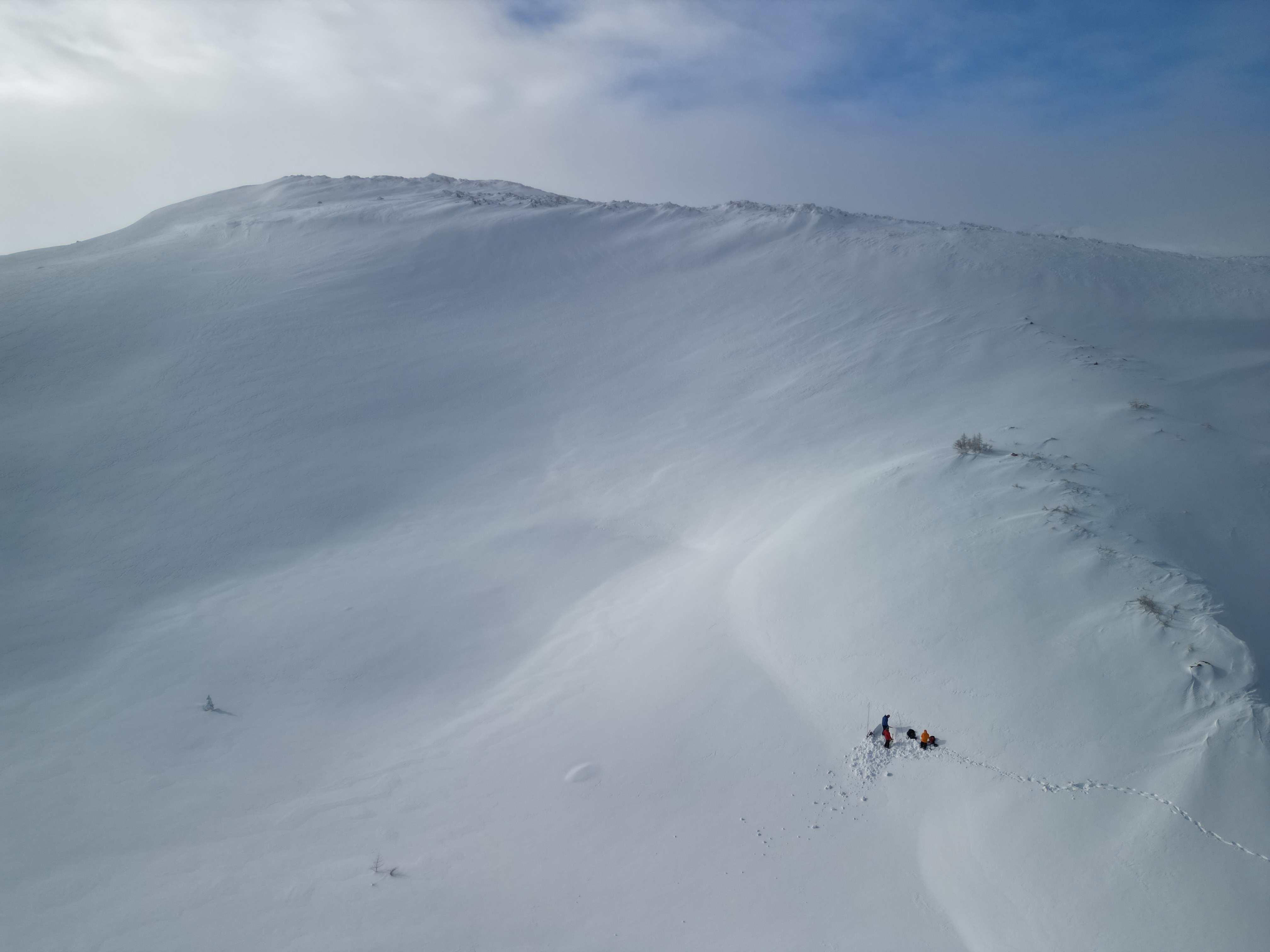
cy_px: 476
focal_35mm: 24
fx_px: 881
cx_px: 635
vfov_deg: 56.8
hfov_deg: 71.6
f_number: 1.7
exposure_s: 1/3200
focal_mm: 6.72
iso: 110
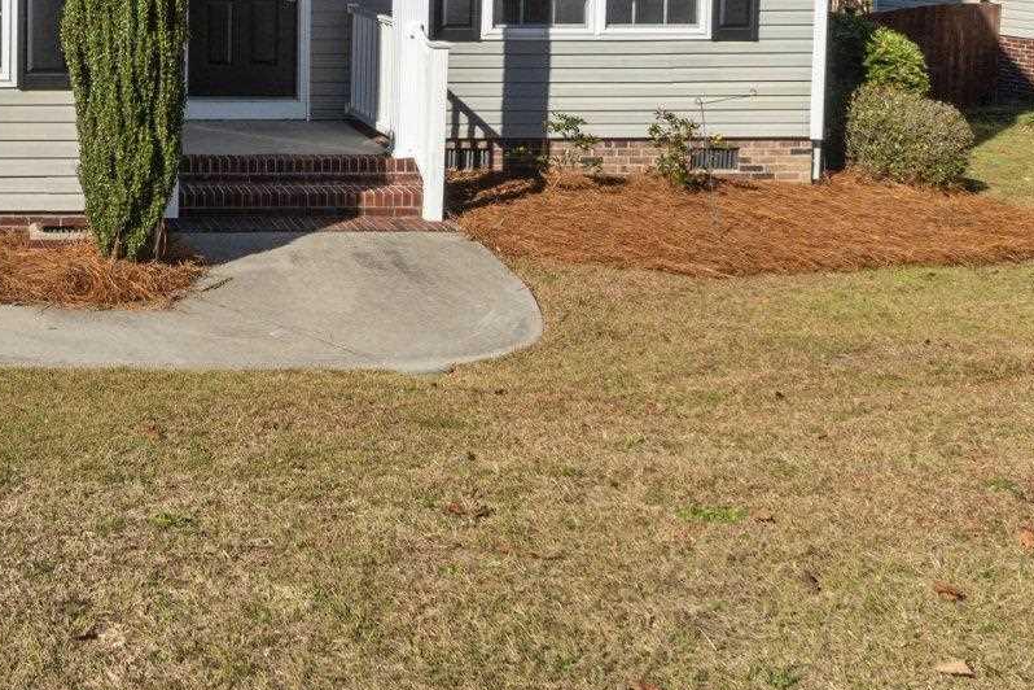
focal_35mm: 47
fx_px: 1350
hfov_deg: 36.9
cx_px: -36
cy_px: -42
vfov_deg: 26.7
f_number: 8
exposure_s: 1/1000
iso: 250
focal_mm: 10
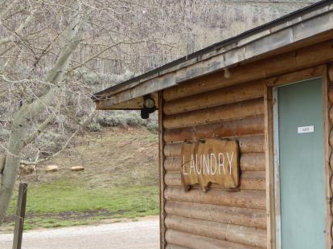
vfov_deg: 18.0
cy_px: 145
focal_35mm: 82
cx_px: 220
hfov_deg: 23.8
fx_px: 788
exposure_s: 1/250
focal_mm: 9
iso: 100
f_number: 4.1
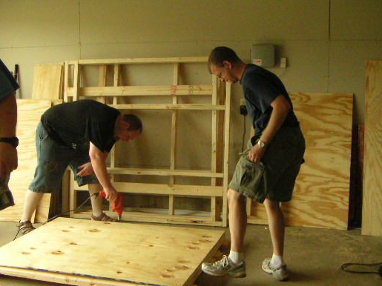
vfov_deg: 31.5
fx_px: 508
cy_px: 158
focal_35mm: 46
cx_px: 169
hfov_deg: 41.2
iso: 400
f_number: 2.8
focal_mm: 4.8
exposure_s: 1/350
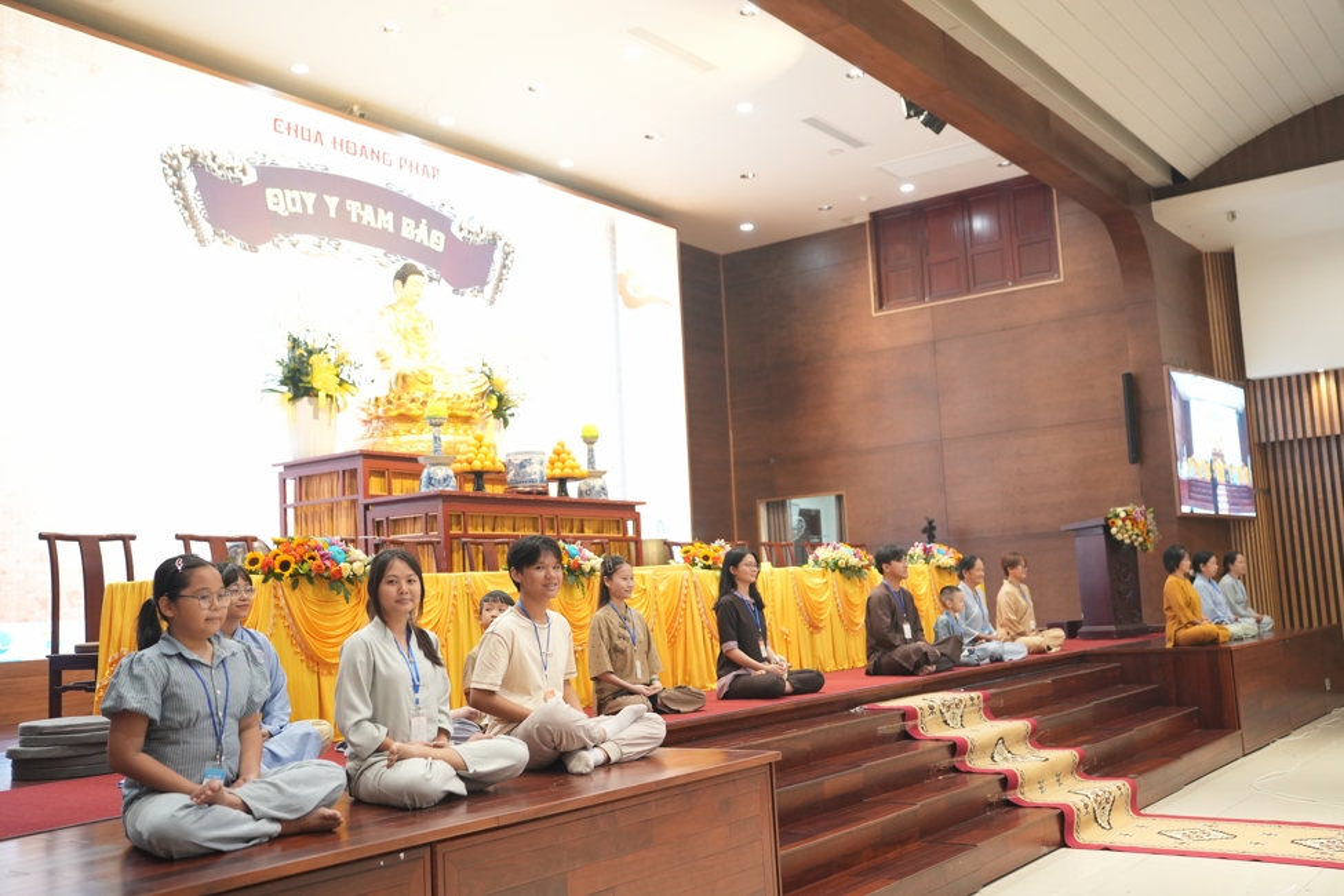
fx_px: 1307
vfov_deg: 37.9
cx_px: 672
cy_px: 448
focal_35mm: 35
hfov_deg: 54.4
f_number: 2.5
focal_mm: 35
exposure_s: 1/160
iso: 2000
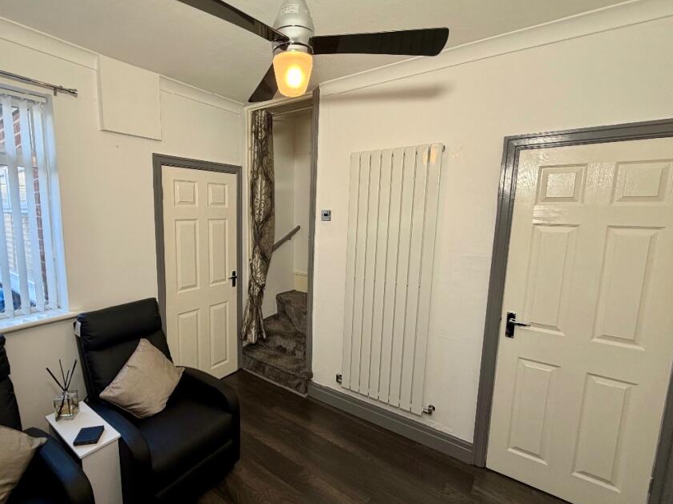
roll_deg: -0.2
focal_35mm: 17
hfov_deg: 90.3
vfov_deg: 74.7
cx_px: 282
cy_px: 254
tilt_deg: -6.1
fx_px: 330
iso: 125
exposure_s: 1/100
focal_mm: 2.22
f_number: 2.2
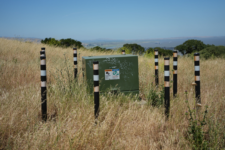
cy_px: 75
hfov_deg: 39.6
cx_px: 112
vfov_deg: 27.0
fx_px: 312
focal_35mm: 50
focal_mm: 50
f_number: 4.5
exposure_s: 1/3200
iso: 320
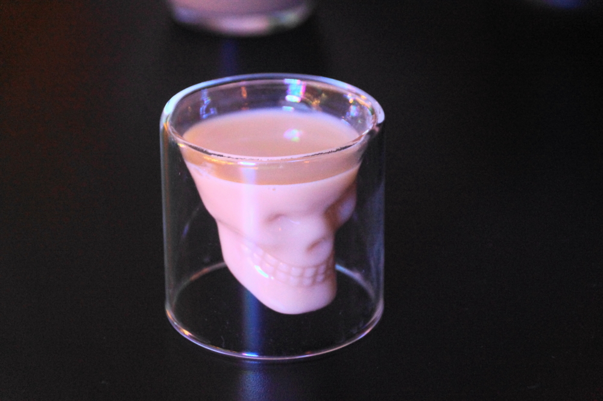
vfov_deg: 10.2
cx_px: 302
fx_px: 2260
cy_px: 200
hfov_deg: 15.2
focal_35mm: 135
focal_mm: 90
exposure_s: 1/6
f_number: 5.6
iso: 1600
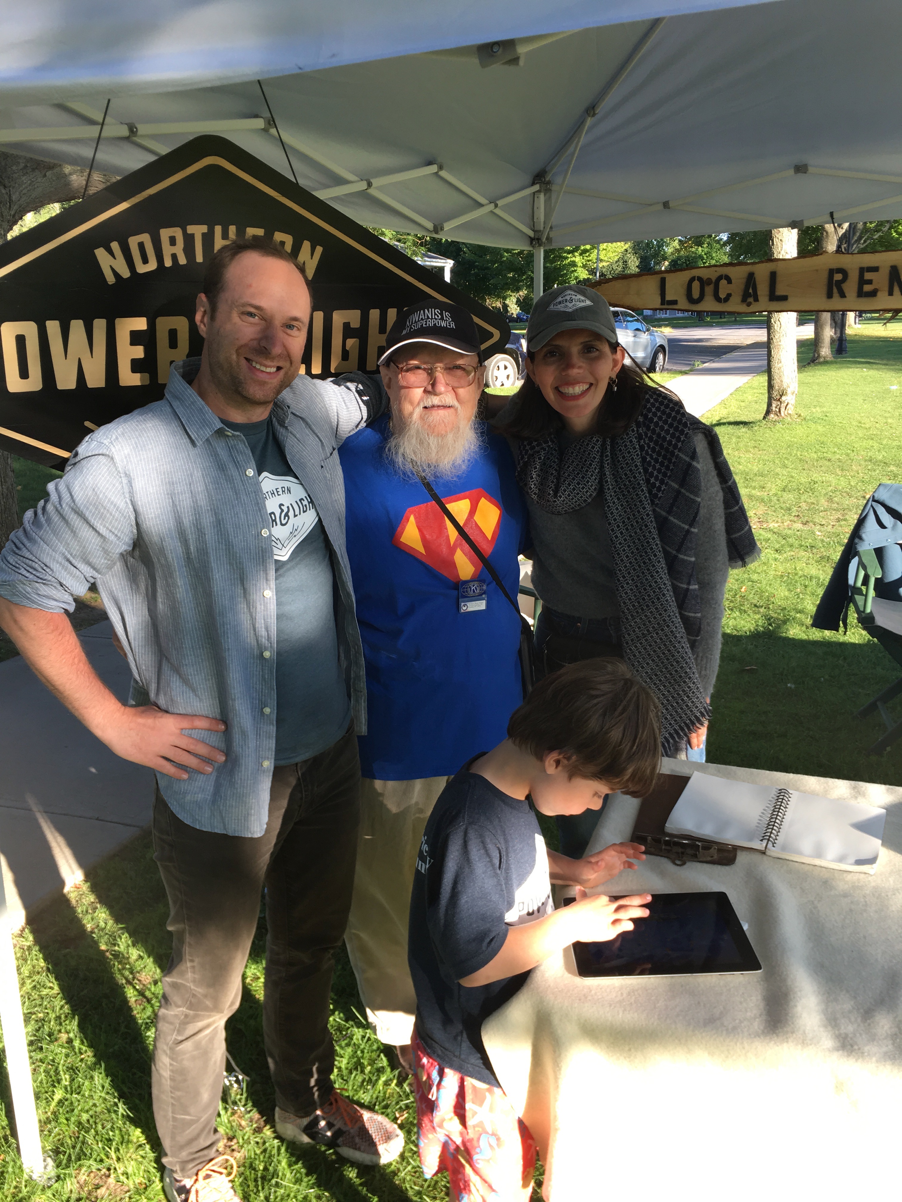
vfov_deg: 61.7
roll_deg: +2.6
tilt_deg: -13.6
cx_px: 451
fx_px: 1008
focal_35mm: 29
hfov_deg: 48.2
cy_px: 601
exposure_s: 1/158
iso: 25
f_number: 2.2
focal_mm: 4.15
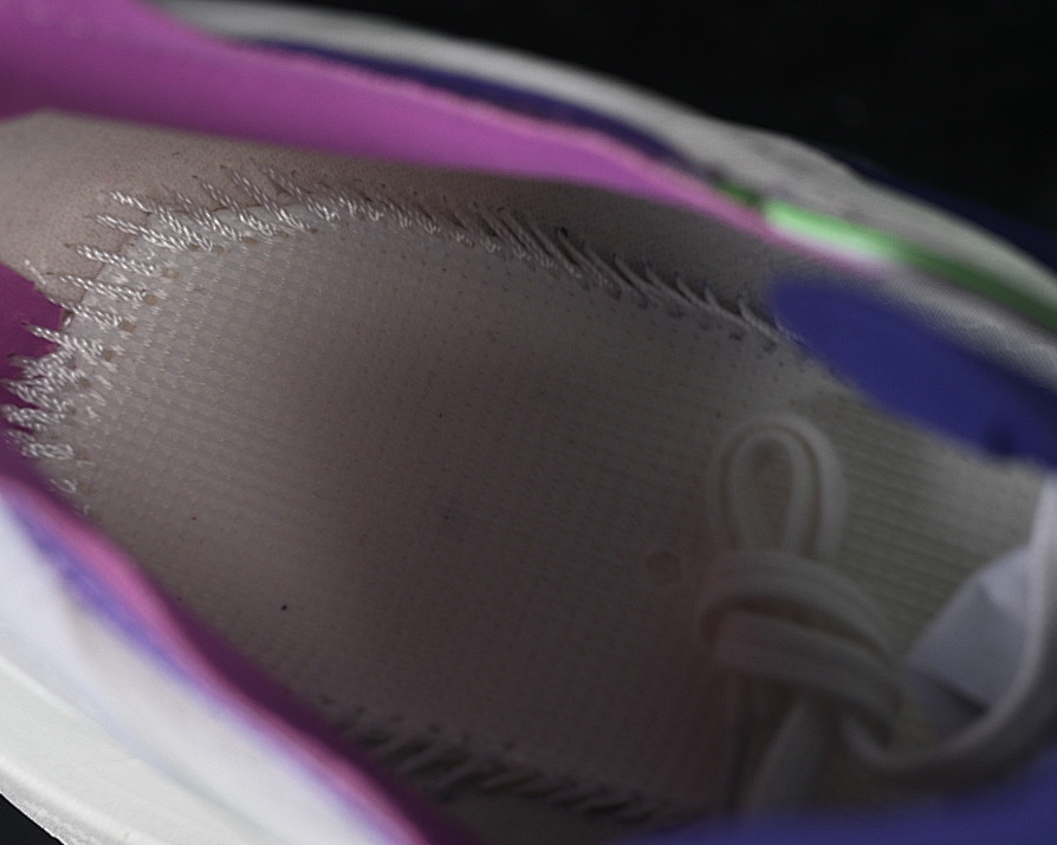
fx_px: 2659
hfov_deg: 22.5
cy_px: 422
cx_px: 467
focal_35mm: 85
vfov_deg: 18.1
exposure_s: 1/80
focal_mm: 50
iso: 160
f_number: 7.1
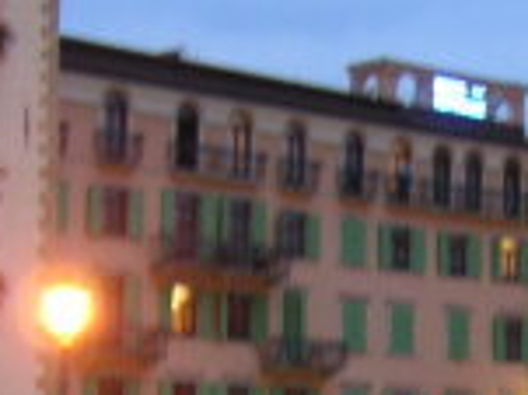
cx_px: 628
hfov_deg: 13.9
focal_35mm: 138
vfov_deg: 10.7
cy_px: 248
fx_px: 2103
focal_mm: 5.1
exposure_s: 1/2
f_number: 2.9
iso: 100
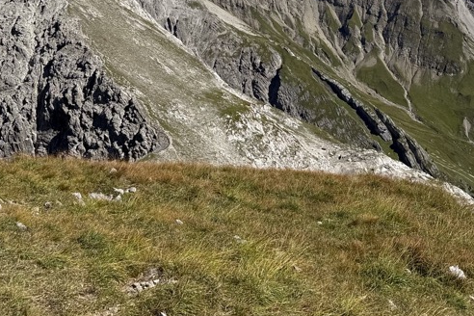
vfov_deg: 24.0
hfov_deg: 37.7
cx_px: 325
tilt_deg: +1.7
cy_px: -45
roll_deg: +0.7
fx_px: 685
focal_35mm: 52
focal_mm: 6.76
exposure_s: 1/6173
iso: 80
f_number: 1.78
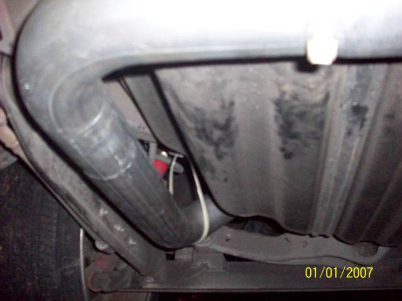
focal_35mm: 37
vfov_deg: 38.7
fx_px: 430
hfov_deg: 50.1
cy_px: 150
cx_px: 201
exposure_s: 1/128
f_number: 2.8
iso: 400
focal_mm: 6.2
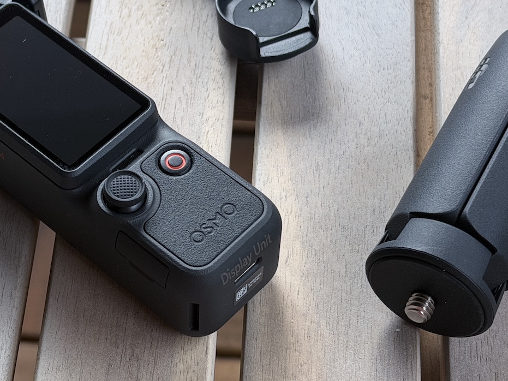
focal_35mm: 98
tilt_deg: -53.4
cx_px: 172
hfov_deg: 20.0
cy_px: 149
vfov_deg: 15.1
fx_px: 1438
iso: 64
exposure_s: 1/333
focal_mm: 6.76
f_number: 1.78
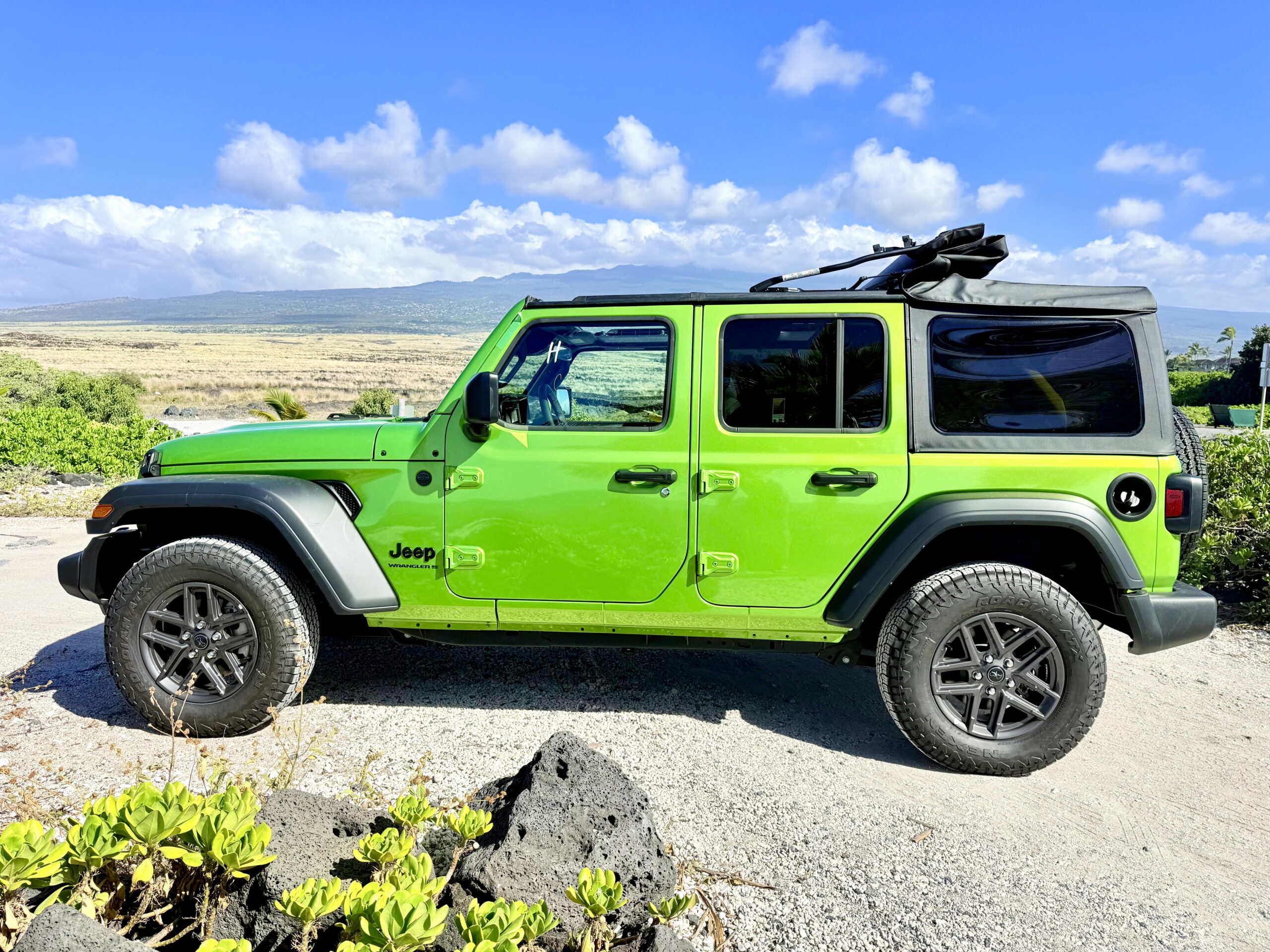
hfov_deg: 71.6
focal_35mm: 24
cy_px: 476
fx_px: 881
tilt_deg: -5.8
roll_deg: -1.4
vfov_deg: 56.8
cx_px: 635
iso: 80
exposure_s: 1/7353
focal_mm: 6.76
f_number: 1.78
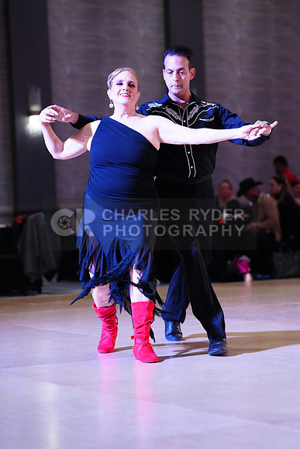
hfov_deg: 13.4
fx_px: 1274
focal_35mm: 102
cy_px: 224
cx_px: 150
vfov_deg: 20.0
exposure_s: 1/400
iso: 5000
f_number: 2.8
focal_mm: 102
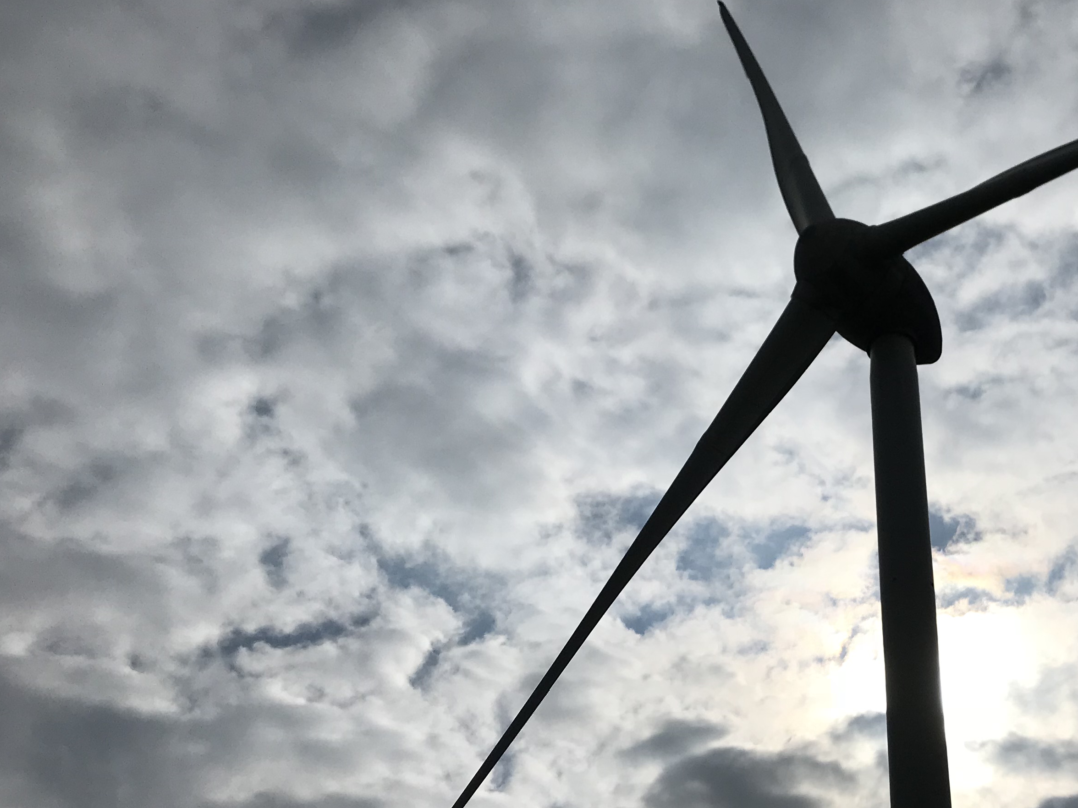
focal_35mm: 48
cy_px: 463
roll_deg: +1.8
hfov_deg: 38.1
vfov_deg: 30.2
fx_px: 1495
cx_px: 875
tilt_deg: +39.7
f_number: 1.8
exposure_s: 1/32258
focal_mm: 3.99
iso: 25
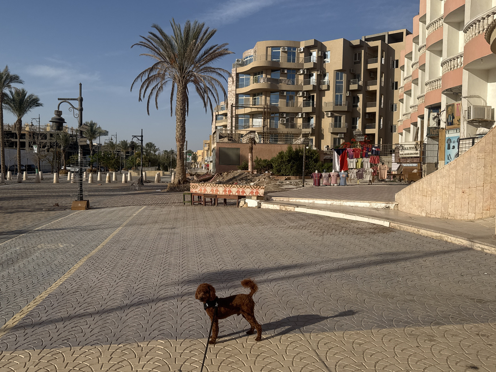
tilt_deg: -0.7
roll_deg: -1.4
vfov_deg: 45.4
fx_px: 444
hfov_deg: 58.3
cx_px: 228
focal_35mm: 31
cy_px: 175
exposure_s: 1/7937
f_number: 1.78
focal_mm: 6.76
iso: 80
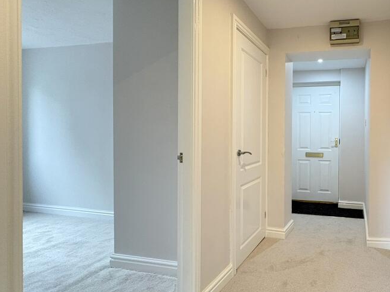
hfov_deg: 69.9
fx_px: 248
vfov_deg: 61.0
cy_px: 137
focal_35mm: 22
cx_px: 304
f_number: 2.2
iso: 640
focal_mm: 2.22
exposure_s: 1/50
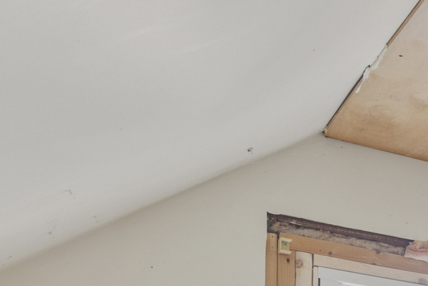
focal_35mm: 82
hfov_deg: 18.2
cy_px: 540
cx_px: 815
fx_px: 975
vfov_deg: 14.4
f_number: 9
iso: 250
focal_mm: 16
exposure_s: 6
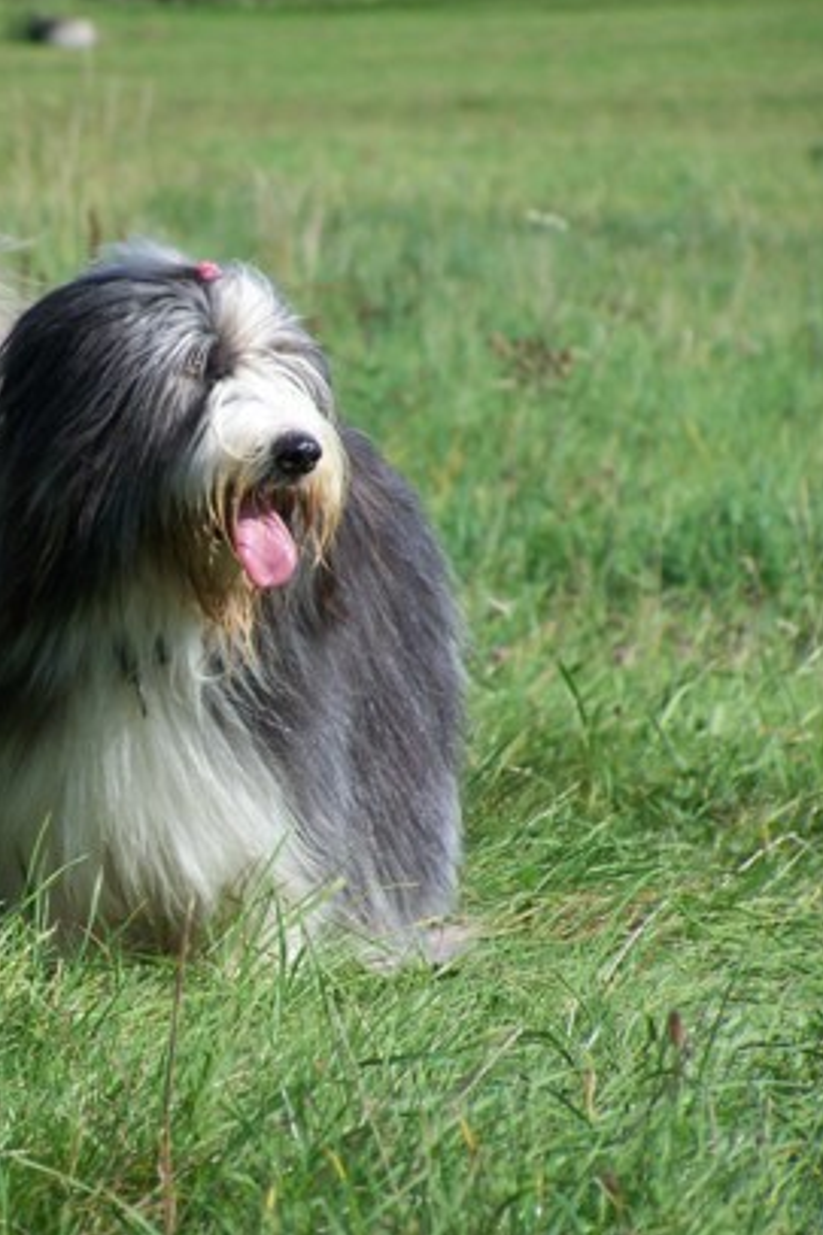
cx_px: 88
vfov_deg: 5.5
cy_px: 618
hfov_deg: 3.6
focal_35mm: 377
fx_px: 12938
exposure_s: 1/800
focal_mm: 44.4
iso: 80
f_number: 3.6
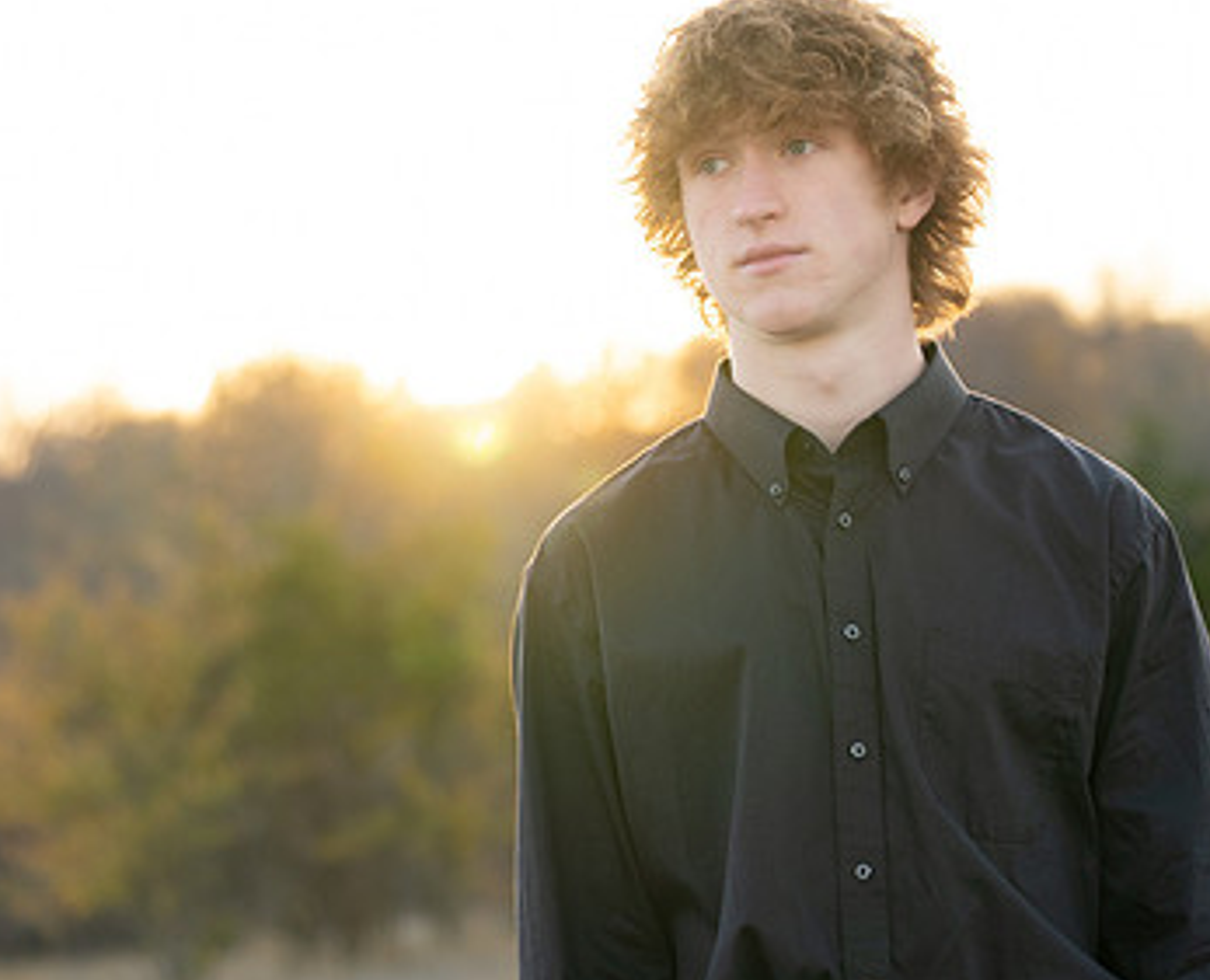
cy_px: 425
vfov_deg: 11.3
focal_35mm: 138
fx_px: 4966
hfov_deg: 13.9
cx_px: 518
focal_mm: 70
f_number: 2.8
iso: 400
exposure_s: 1/320
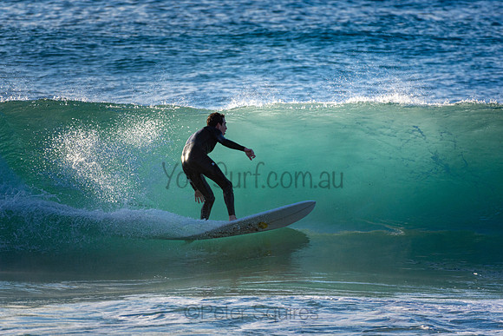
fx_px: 10481
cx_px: 252
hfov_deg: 2.7
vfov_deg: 1.8
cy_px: 168
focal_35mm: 750
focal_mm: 500
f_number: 5.6
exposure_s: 1/1250
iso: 320
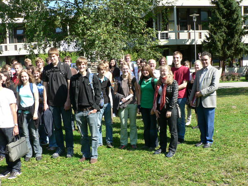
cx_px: 124
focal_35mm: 36
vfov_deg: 39.7
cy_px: 93
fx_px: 258
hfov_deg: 51.4
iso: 80
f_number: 4
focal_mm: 6
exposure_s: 1/200
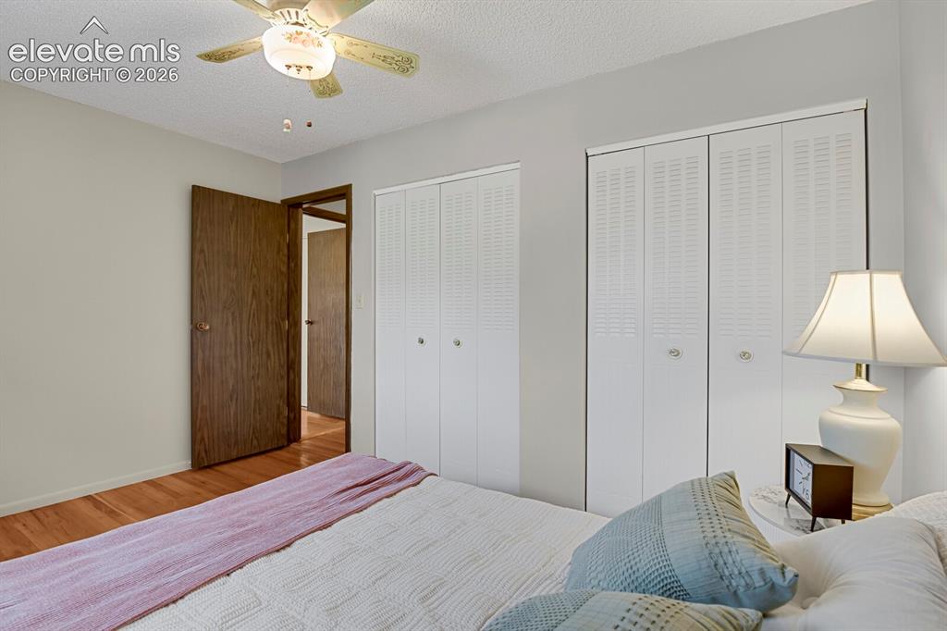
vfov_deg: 70.4
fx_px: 447
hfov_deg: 93.3
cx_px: 474
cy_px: 316
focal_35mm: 17
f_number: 8
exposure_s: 1/20
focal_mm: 17
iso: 12800
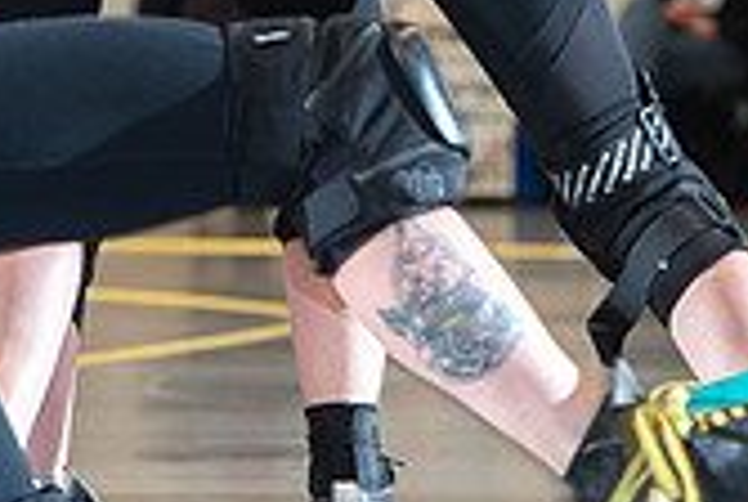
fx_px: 10095
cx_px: 81
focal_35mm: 485
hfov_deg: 4.2
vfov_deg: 2.8
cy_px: -312
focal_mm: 140
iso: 500
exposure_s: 1/160
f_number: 5.6
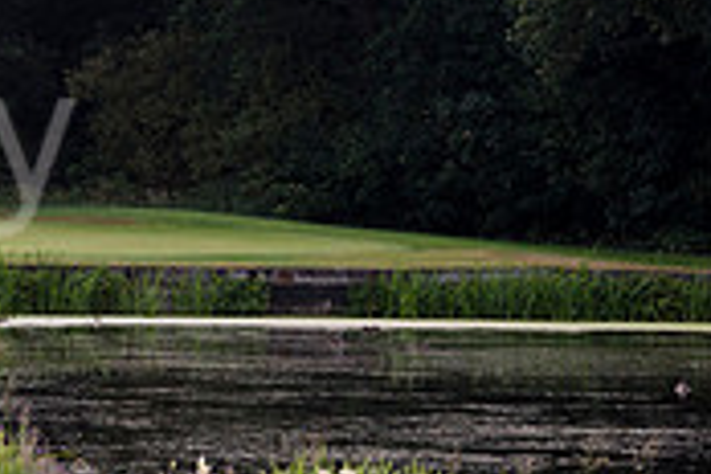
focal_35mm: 351
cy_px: -59
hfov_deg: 5.8
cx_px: -445
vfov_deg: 3.9
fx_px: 6932
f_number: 6.3
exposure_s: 1/200
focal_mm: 105
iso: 400
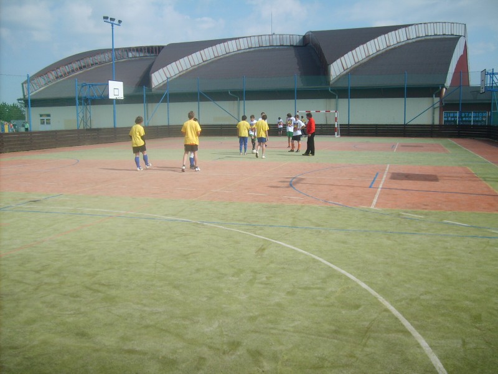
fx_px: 504
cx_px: 249
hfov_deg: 52.6
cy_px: 187
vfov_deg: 40.7
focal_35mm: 35
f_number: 7.1
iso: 50
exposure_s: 1/180
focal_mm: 5.8
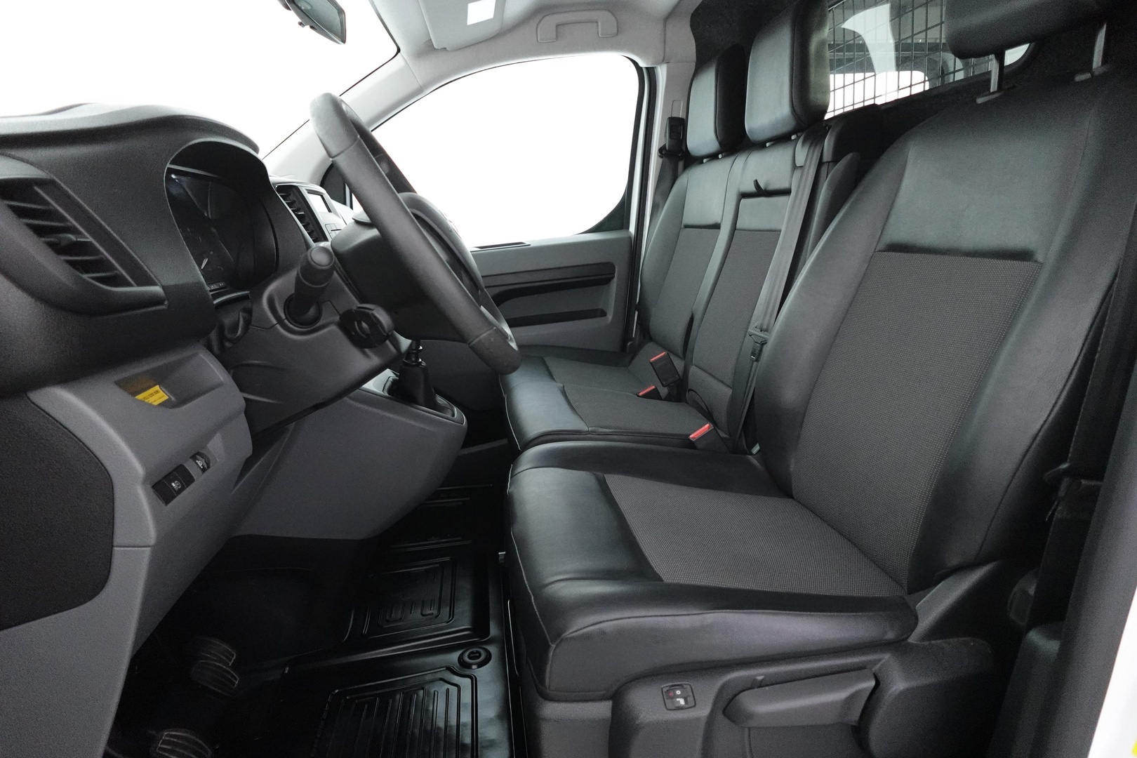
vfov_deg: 61.9
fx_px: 632
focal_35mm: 20
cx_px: 568
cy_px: 379
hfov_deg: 84.0
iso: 2500
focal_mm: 7.6
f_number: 2
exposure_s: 1/80
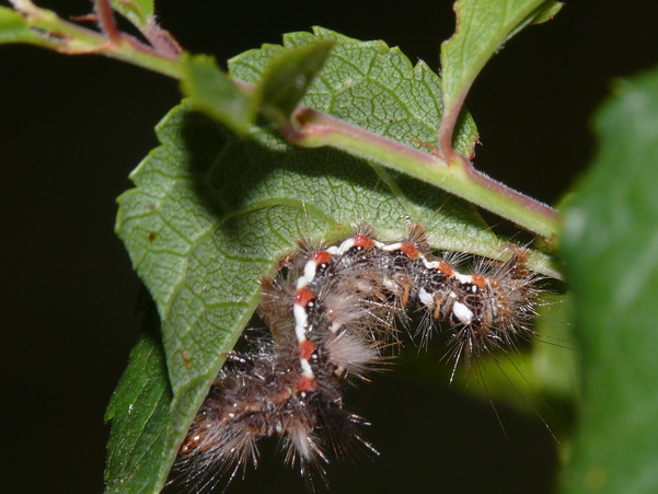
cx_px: 333
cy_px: 278
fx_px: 11331
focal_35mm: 596
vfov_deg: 2.5
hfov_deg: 3.3
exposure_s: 1/640
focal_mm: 88.8
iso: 100
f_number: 11
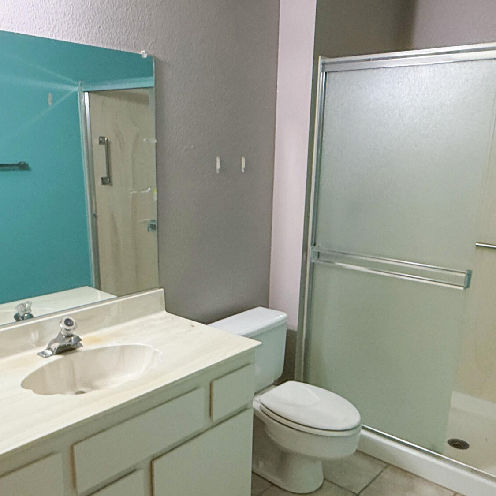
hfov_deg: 49.7
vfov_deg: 49.4
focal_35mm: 33
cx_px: 234
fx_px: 535
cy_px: 302
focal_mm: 2.22
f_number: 2.2
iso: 250
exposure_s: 1/120
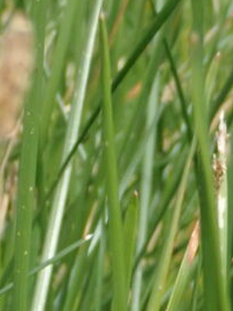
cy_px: 526
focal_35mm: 284
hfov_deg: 5.2
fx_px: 2551
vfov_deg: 6.8
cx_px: 71
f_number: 5.6
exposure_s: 1/320
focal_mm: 13.47
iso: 250
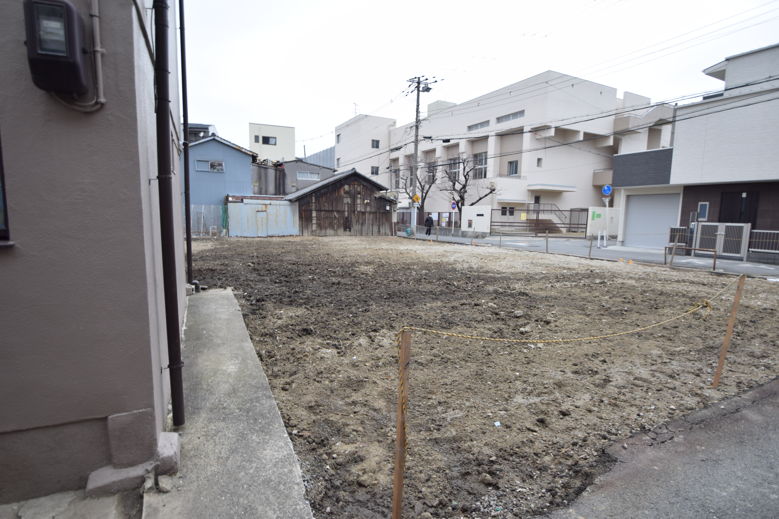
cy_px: 260
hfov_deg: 92.4
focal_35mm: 17
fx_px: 373
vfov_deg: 69.7
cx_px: 390
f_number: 4.5
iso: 100
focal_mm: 11.5
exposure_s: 1/80
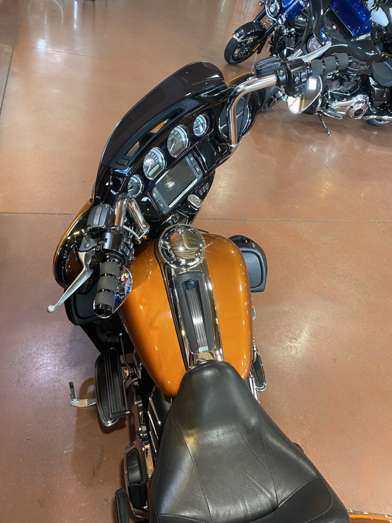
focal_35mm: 26
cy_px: 262
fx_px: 393
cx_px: 196
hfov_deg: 53.1
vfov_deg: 67.3
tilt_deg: -40.4
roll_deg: -15.8
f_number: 1.8
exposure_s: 1/60
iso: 160
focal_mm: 4.25
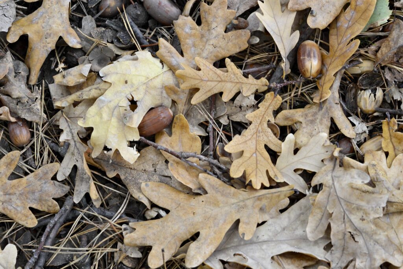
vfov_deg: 10.6
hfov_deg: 15.9
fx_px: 1444
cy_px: 134
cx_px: 202
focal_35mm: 129
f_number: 7.1
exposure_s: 1/40
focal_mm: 86
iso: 400
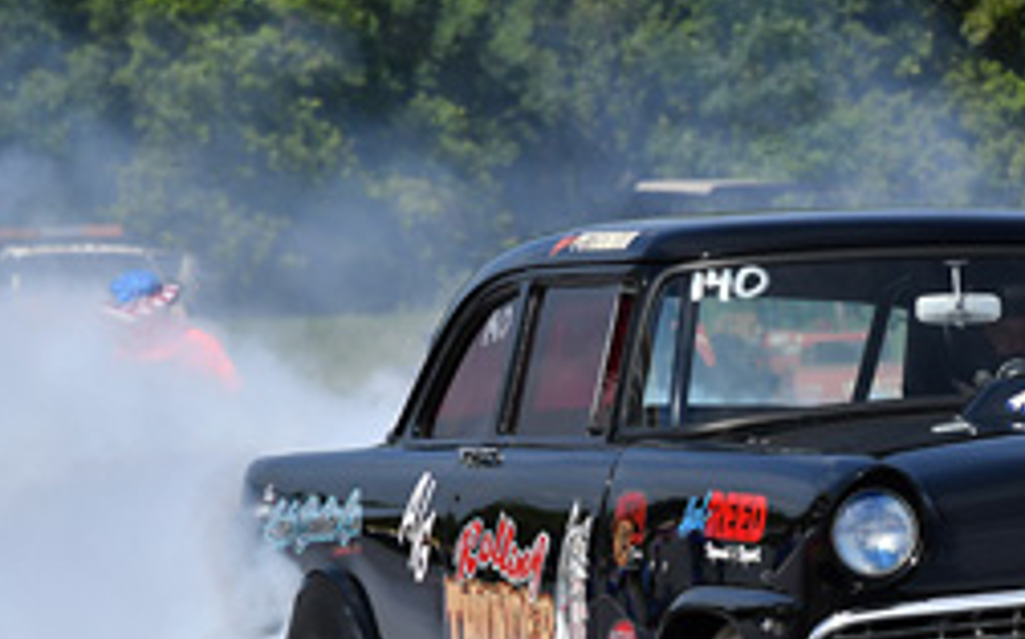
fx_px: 6364
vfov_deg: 5.7
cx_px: 895
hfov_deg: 9.2
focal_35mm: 228
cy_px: 558
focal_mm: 75
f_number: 5.6
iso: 160
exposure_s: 1/1600
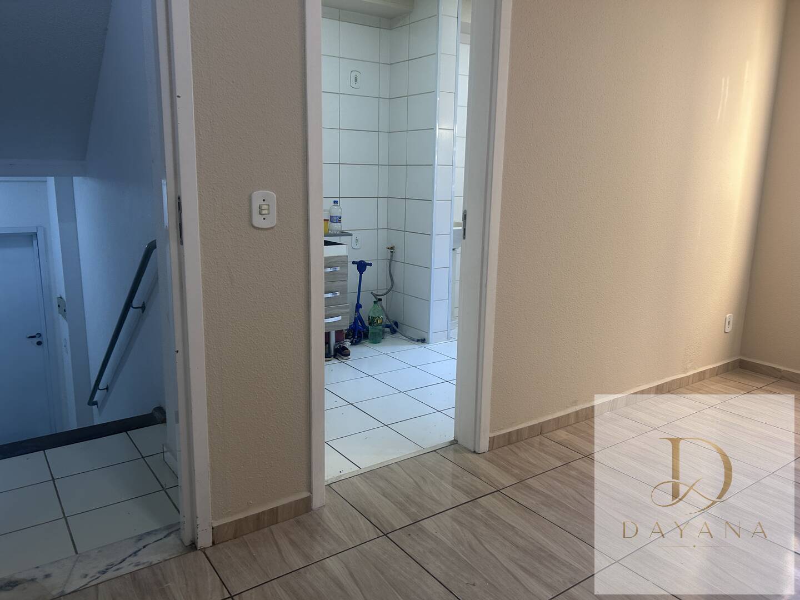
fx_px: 601
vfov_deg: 53.1
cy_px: 300
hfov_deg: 67.3
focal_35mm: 26
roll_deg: -1.0
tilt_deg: -11.4
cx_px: 400
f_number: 1.5
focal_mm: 5.7
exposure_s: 1/60
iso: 80
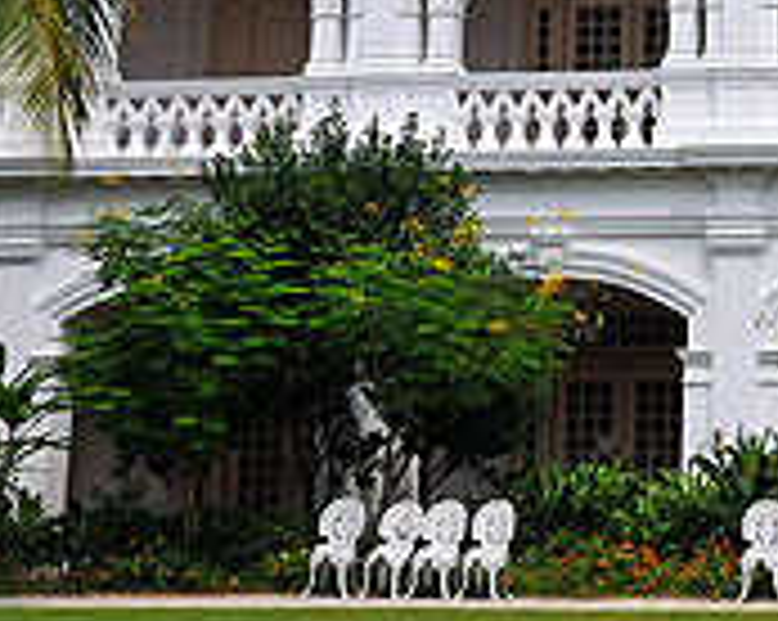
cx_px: 890
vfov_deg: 15.8
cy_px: -27
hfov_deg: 19.2
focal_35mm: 95
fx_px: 2185
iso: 400
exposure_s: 1/3200
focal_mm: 26
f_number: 5
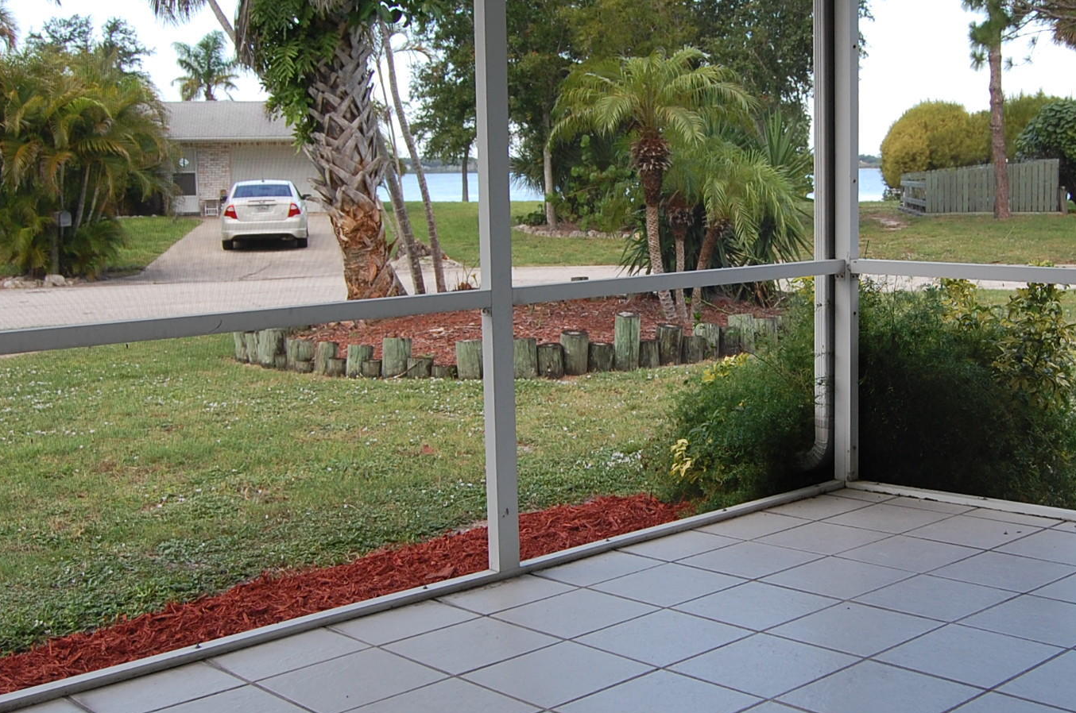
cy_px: 307
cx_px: 736
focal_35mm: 45
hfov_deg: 42.9
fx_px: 1343
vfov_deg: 29.7
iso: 320
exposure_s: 1/125
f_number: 5.6
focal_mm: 18
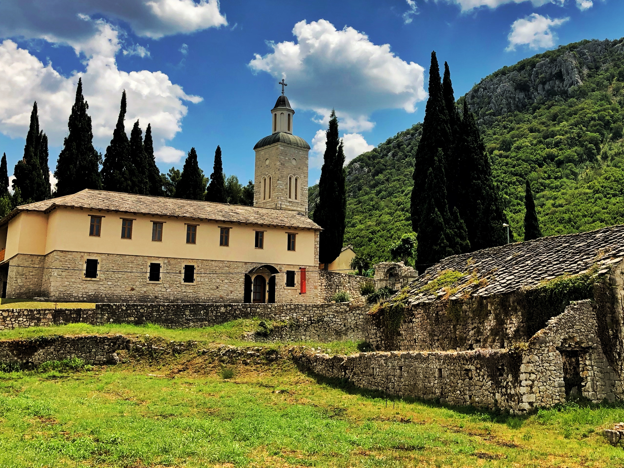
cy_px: 148
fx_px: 793
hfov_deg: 42.5
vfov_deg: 32.5
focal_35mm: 44
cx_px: 405
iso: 20
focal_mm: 3.99
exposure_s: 1/1499
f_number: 1.8
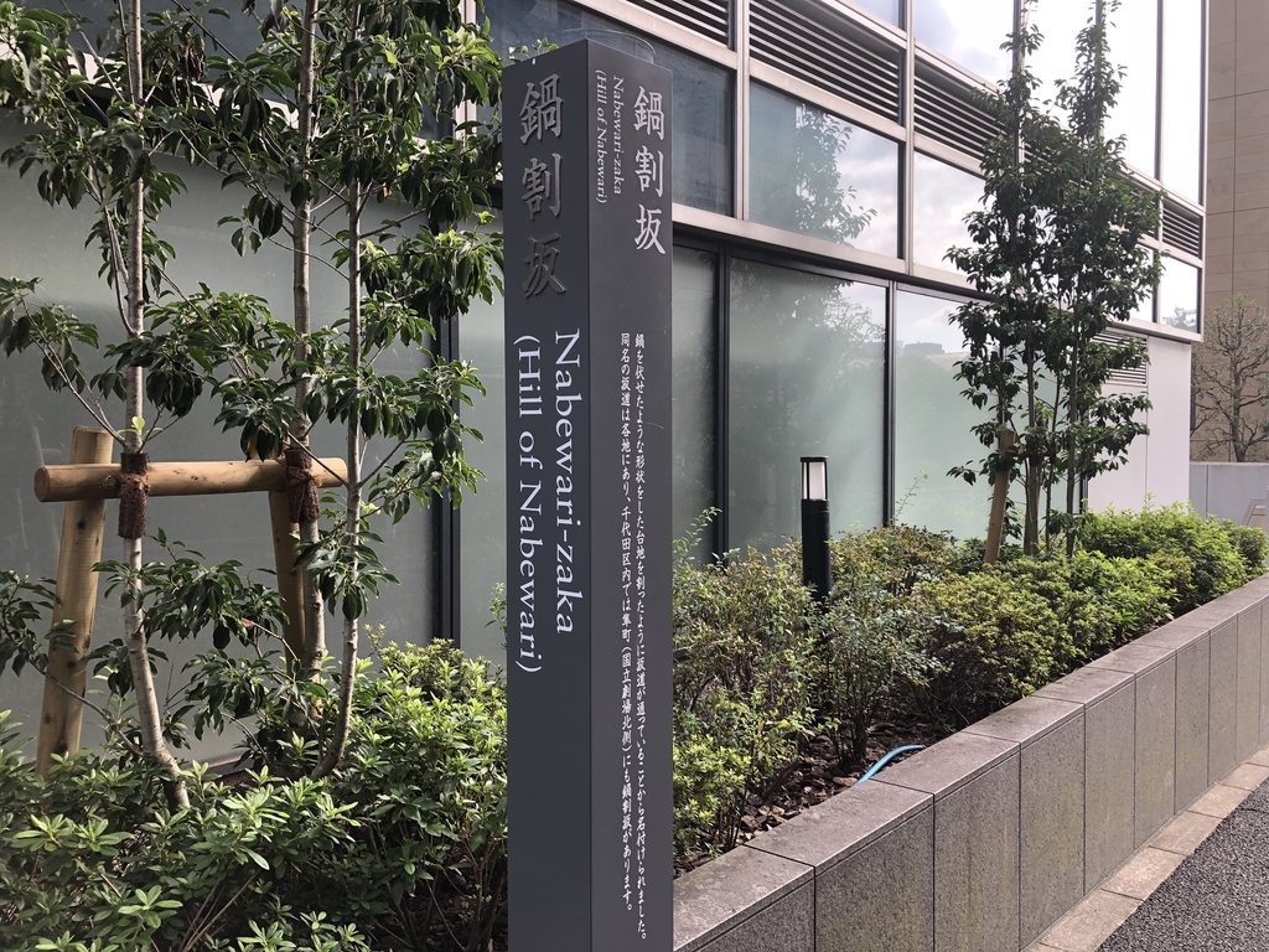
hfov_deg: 63.4
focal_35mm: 28
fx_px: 1026
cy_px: 476
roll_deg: +0.6
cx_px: 634
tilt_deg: -1.4
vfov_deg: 49.7
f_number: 1.8
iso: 20
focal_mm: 3.99
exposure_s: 1/152
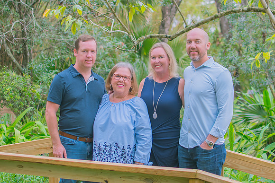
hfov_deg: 29.3
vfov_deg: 19.8
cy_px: 93
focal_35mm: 69
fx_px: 526
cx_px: 133
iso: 100
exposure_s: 1/400
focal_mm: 35
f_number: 2.2
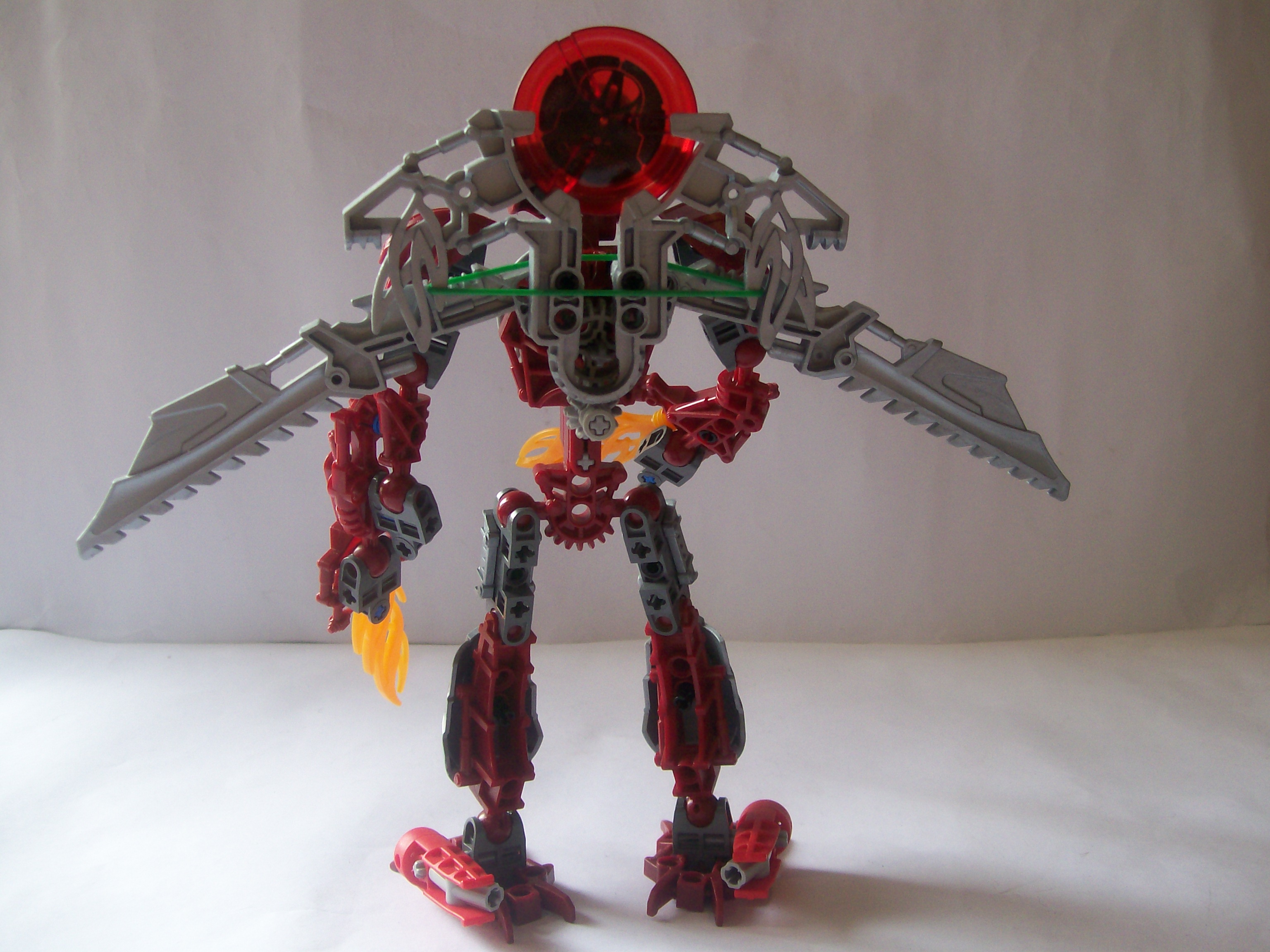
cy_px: 476
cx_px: 635
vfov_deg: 39.7
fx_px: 1321
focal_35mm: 36
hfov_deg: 51.4
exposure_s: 1/50.1
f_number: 2.7
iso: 80
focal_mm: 6
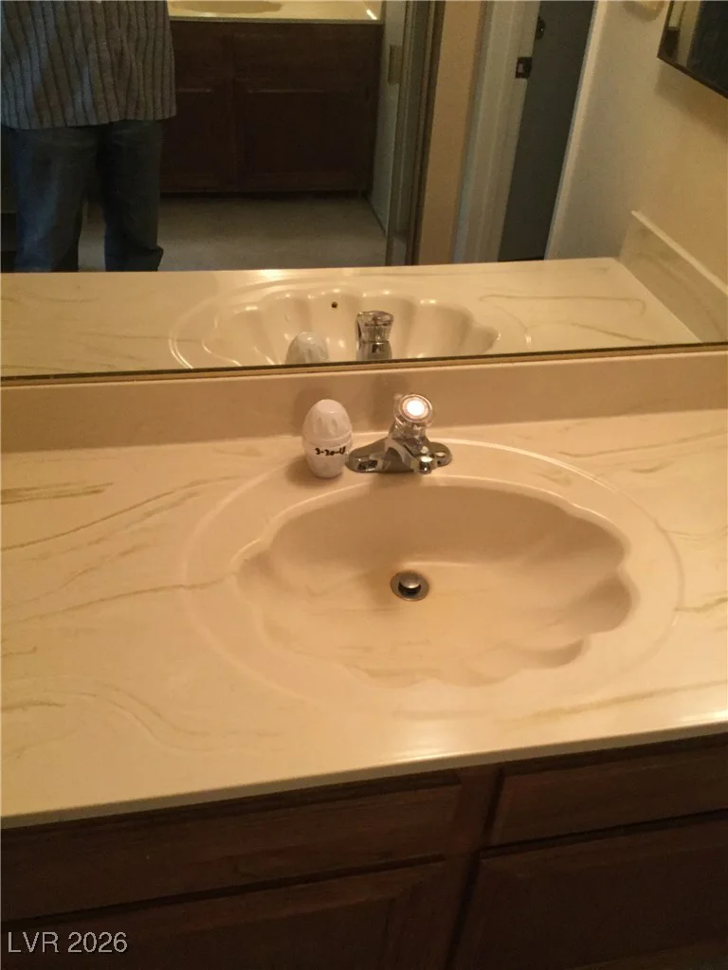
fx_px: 869
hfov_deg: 45.4
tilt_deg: -40.6
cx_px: 364
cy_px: 485
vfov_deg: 58.4
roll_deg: -1.1
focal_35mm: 31
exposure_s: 1/24
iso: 200
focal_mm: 3.3
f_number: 2.4
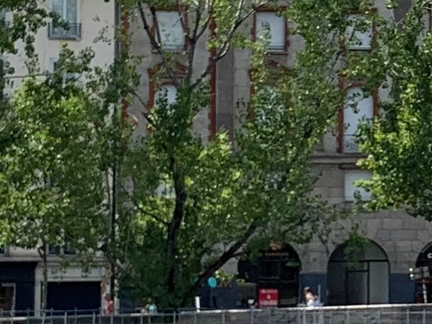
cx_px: 474
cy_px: 122
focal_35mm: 180
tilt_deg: +3.4
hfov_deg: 10.8
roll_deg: +0.3
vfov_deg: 8.3
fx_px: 2247
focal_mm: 4.25
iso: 25
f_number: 1.8
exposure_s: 1/1779
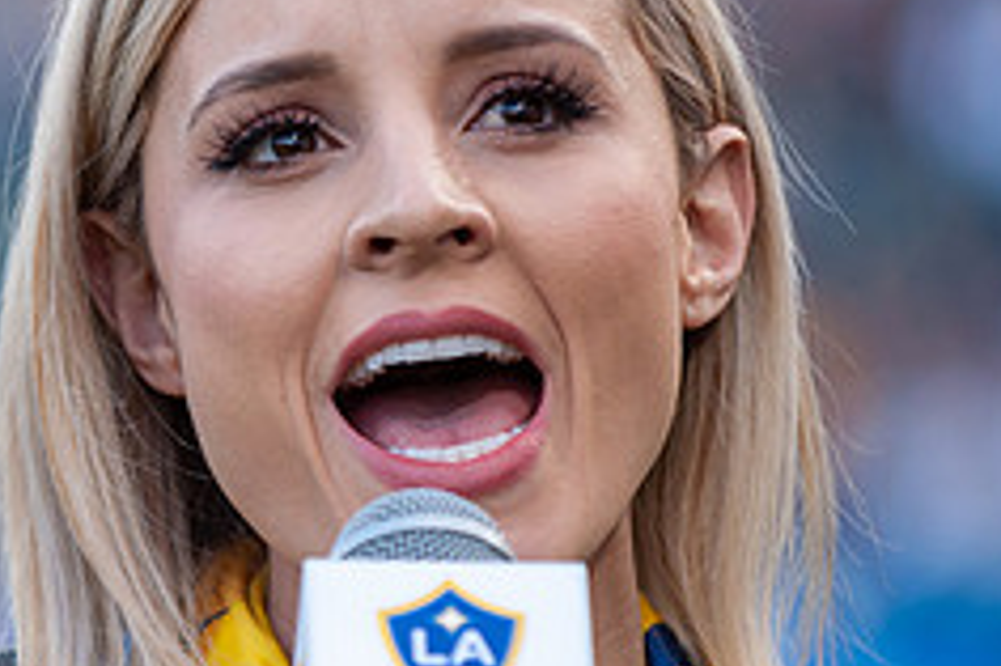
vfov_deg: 3.6
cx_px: 153
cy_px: 454
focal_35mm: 381
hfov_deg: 5.4
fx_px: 10586
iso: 250
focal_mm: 155
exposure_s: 1/400
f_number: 2.8
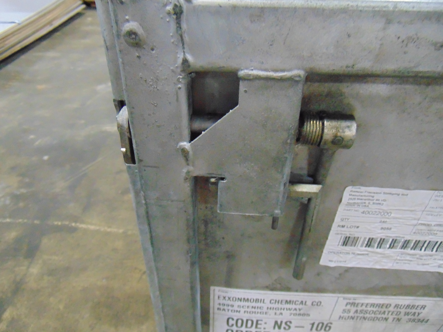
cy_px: 166
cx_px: 222
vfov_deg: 54.9
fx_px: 320
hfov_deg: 69.4
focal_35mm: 25
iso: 800
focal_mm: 4.5
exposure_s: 1/30
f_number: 3
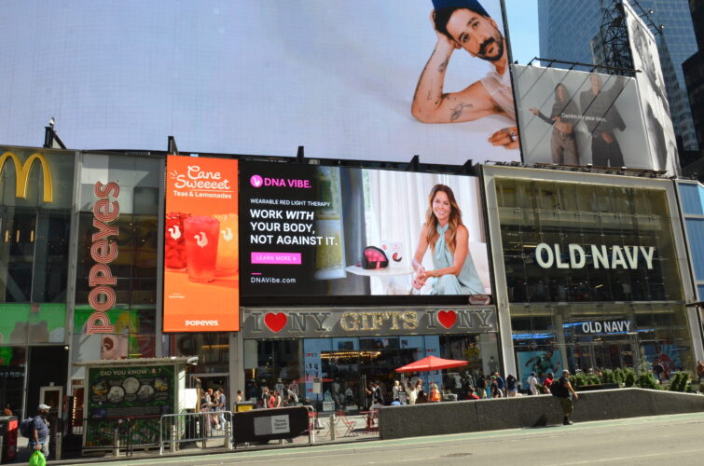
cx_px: 352
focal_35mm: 32
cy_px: 233
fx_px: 615
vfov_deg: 41.5
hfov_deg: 59.6
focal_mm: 21
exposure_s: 1/640
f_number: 13
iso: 1600
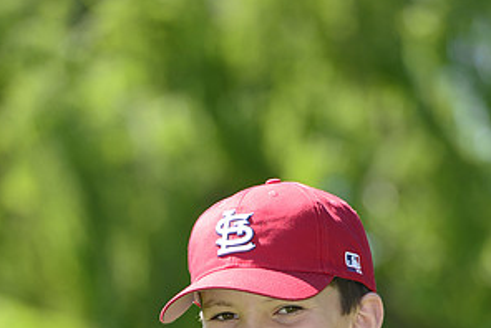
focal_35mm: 391
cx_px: 271
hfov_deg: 5.3
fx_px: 5338
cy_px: 459
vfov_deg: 3.5
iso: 200
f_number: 5.6
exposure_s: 1/400
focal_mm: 200
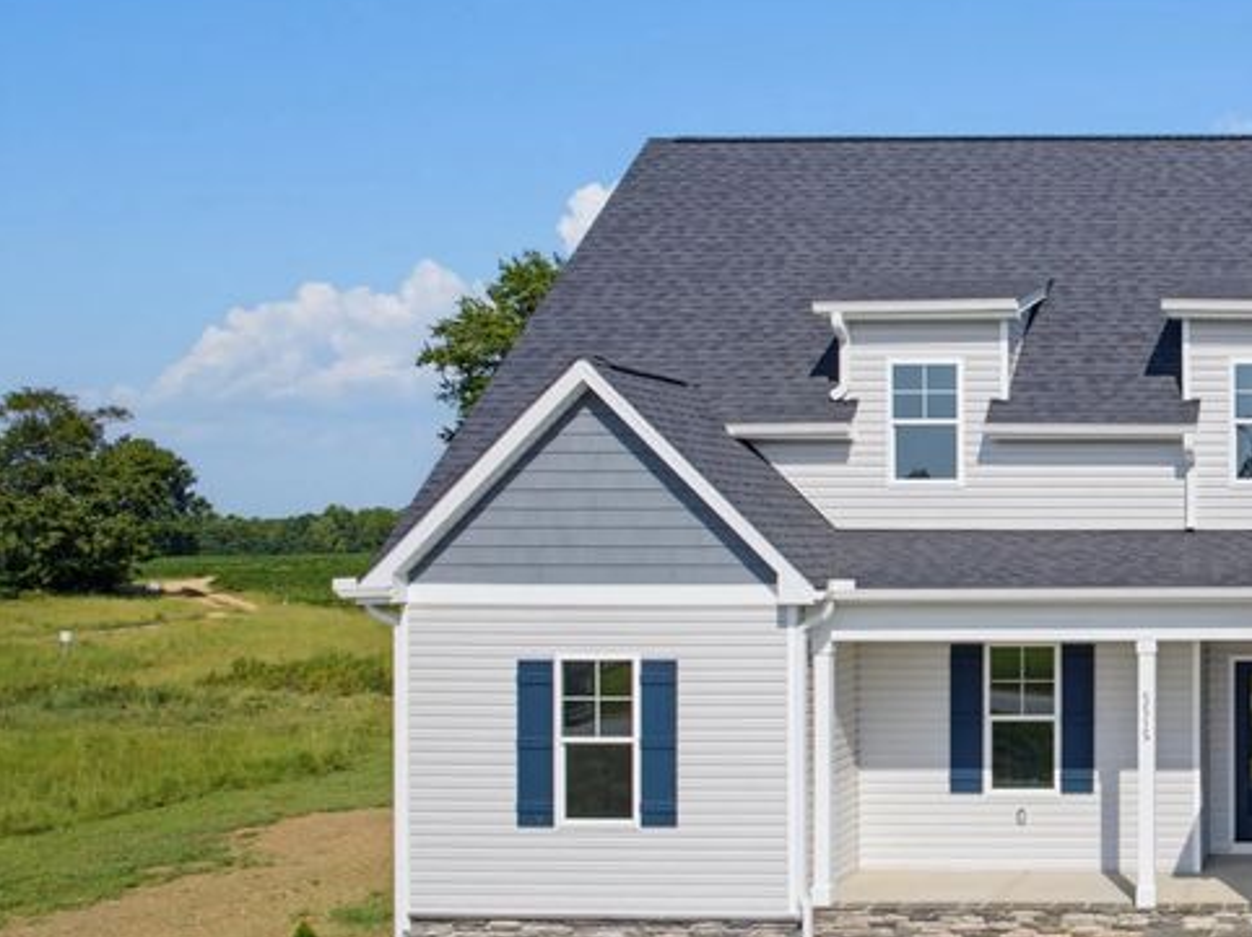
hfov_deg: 33.4
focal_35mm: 51
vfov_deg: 28.4
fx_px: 1844
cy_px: 584
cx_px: 1325
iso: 100
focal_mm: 12.3
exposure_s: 1/2000
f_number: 2.8
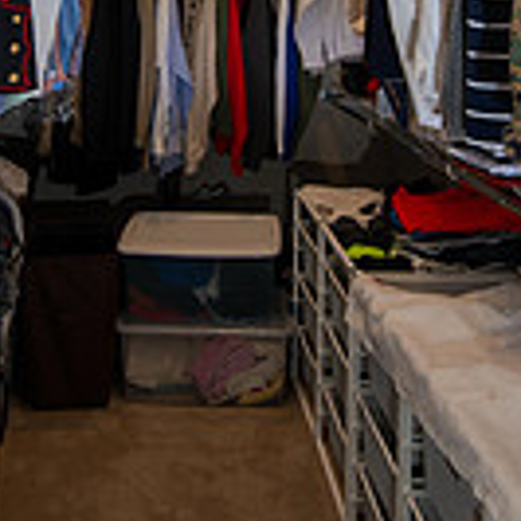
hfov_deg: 36.7
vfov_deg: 33.6
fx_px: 783
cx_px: 215
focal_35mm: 46
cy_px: 0
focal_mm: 16
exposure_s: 1/30
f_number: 8
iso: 320
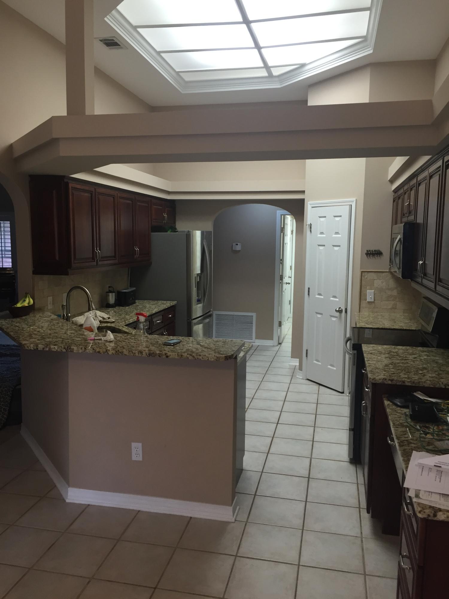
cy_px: 300
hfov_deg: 48.2
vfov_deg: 61.7
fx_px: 502
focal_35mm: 29
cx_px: 224
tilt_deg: -5.7
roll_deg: -0.1
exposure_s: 1/30
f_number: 2.2
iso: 80
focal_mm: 4.15
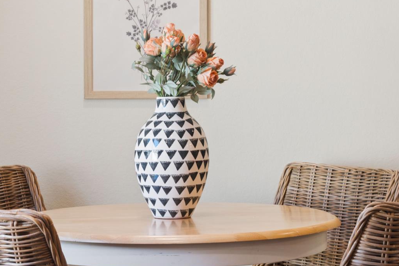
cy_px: 84
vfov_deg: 13.9
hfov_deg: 20.8
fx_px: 1086
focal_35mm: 98
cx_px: 152
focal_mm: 45
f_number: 8
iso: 200
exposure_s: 1/8
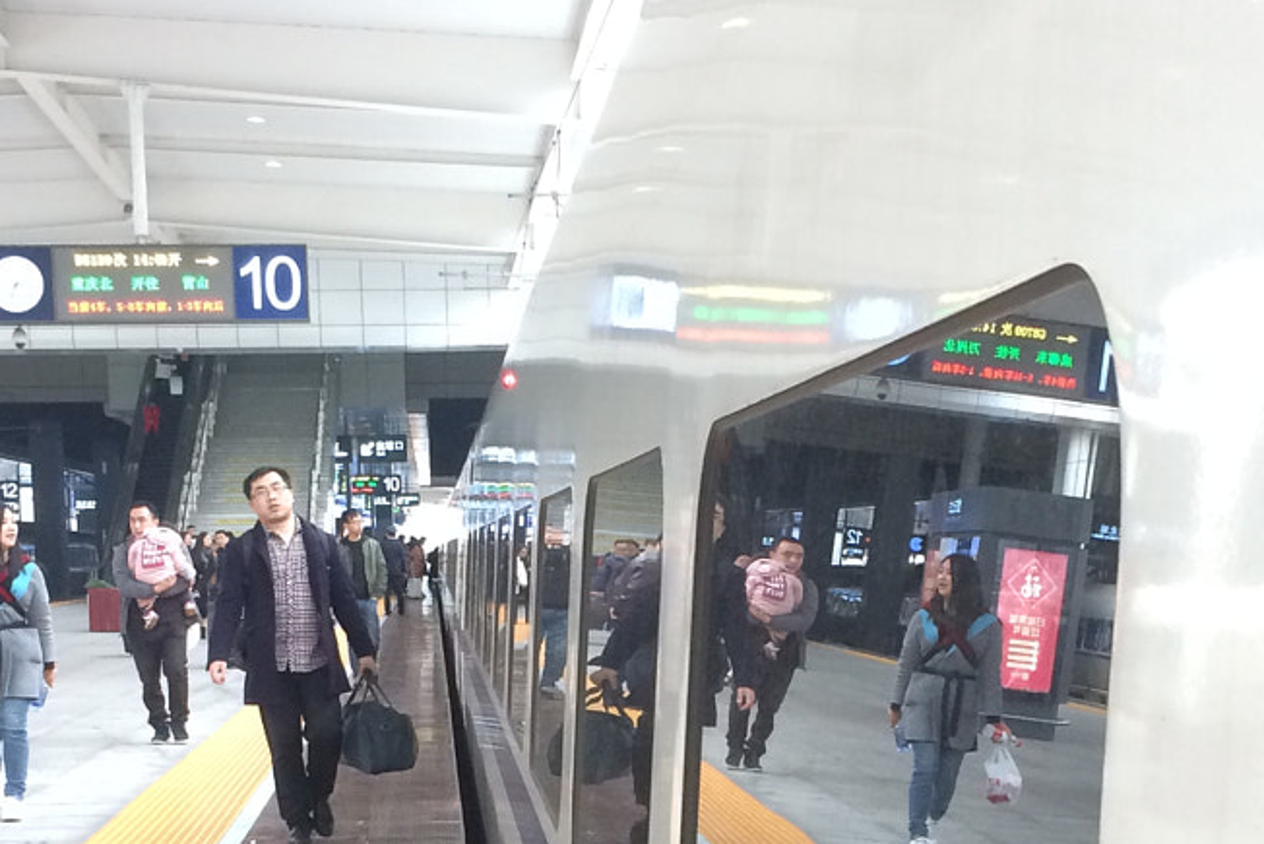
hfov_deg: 27.3
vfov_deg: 17.9
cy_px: 877
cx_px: 663
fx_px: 2599
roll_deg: +1.4
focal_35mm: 74
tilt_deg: -6.1
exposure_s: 1/33
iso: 80
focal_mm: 4.15
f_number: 2.2
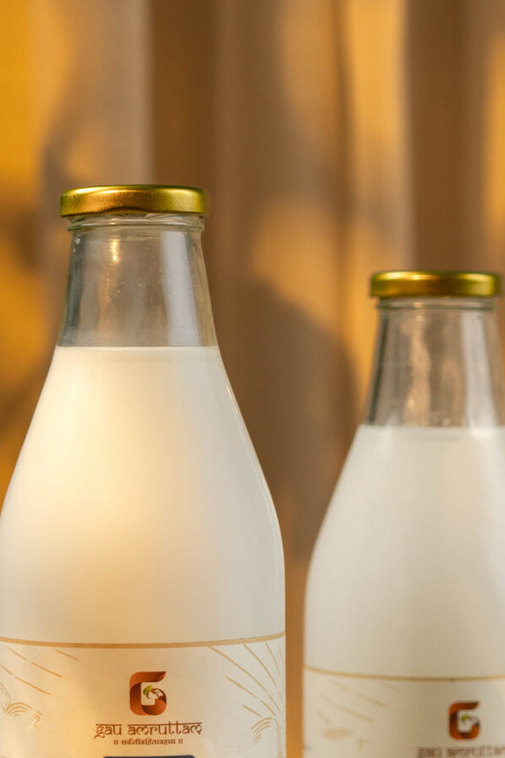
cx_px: 161
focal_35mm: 142
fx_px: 2987
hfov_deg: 9.7
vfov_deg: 14.4
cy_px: 401
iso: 320
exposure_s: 1/160
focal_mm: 50
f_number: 3.2
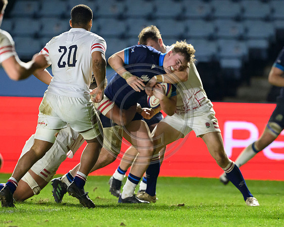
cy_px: 163
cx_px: 180
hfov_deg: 3.0
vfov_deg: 2.4
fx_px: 5491
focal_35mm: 653
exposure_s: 1/1000
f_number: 3.5
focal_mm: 400
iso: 8000
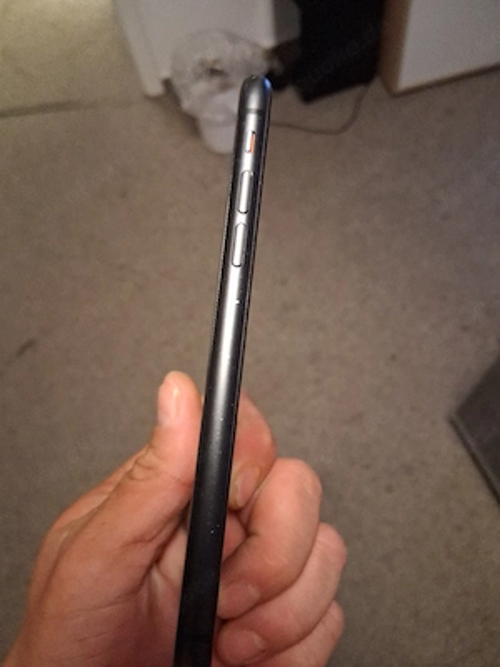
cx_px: 250
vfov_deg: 67.3
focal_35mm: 26
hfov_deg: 53.1
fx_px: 501
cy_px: 334
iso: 640
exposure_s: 1/25
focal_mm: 3.98
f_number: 1.8
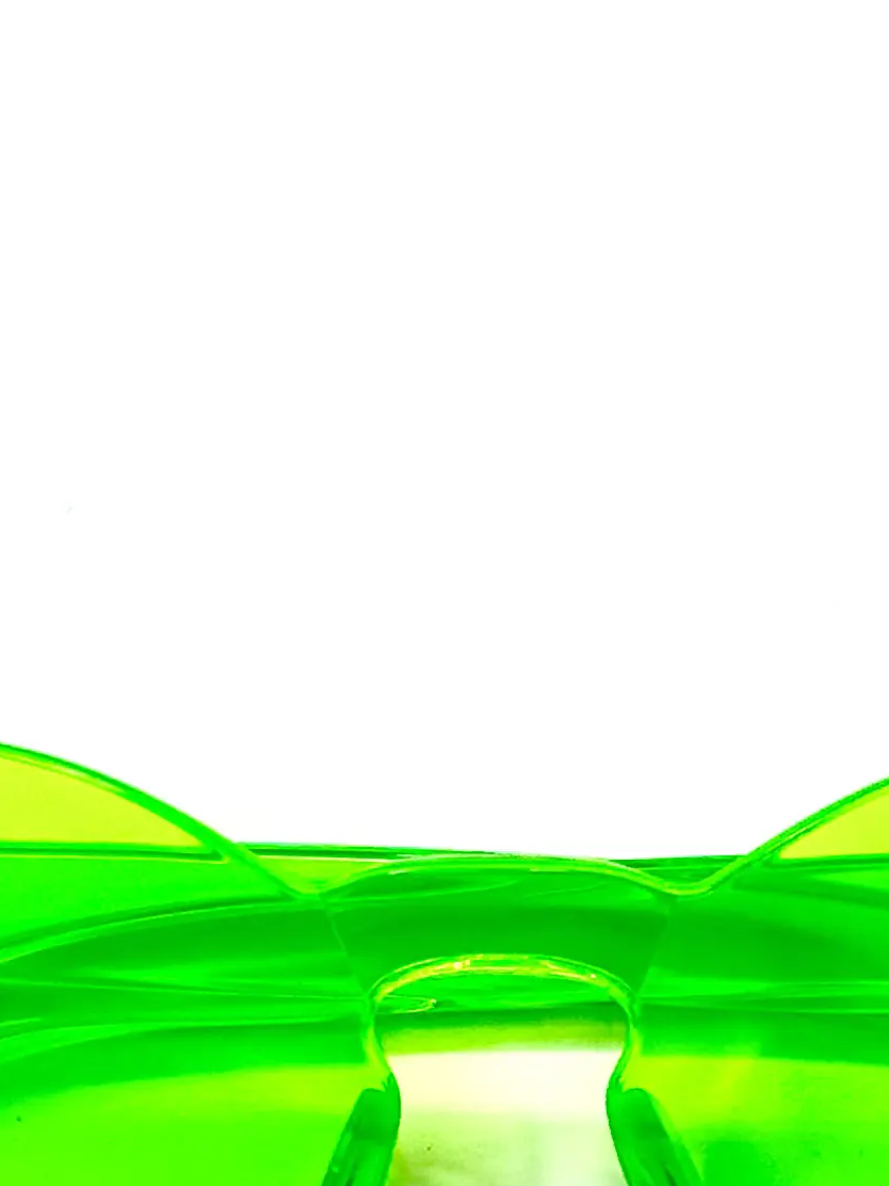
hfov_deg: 8.5
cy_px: 1152
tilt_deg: -85.9
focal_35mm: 174
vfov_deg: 11.3
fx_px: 5958
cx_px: 500
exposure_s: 1/121
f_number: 1.78
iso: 50
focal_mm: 6.76
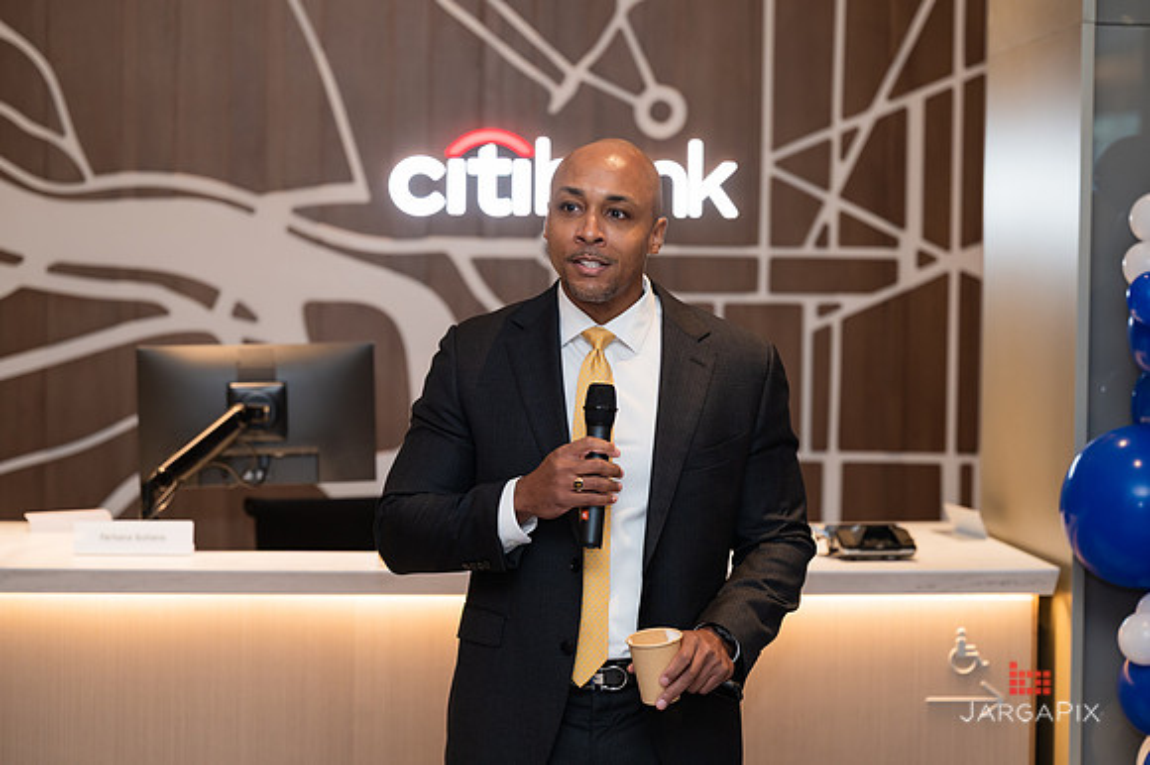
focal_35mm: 85
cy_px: 373
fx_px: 2720
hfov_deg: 23.9
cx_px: 577
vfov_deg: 16.0
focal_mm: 80
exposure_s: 1/160
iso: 400
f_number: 3.2
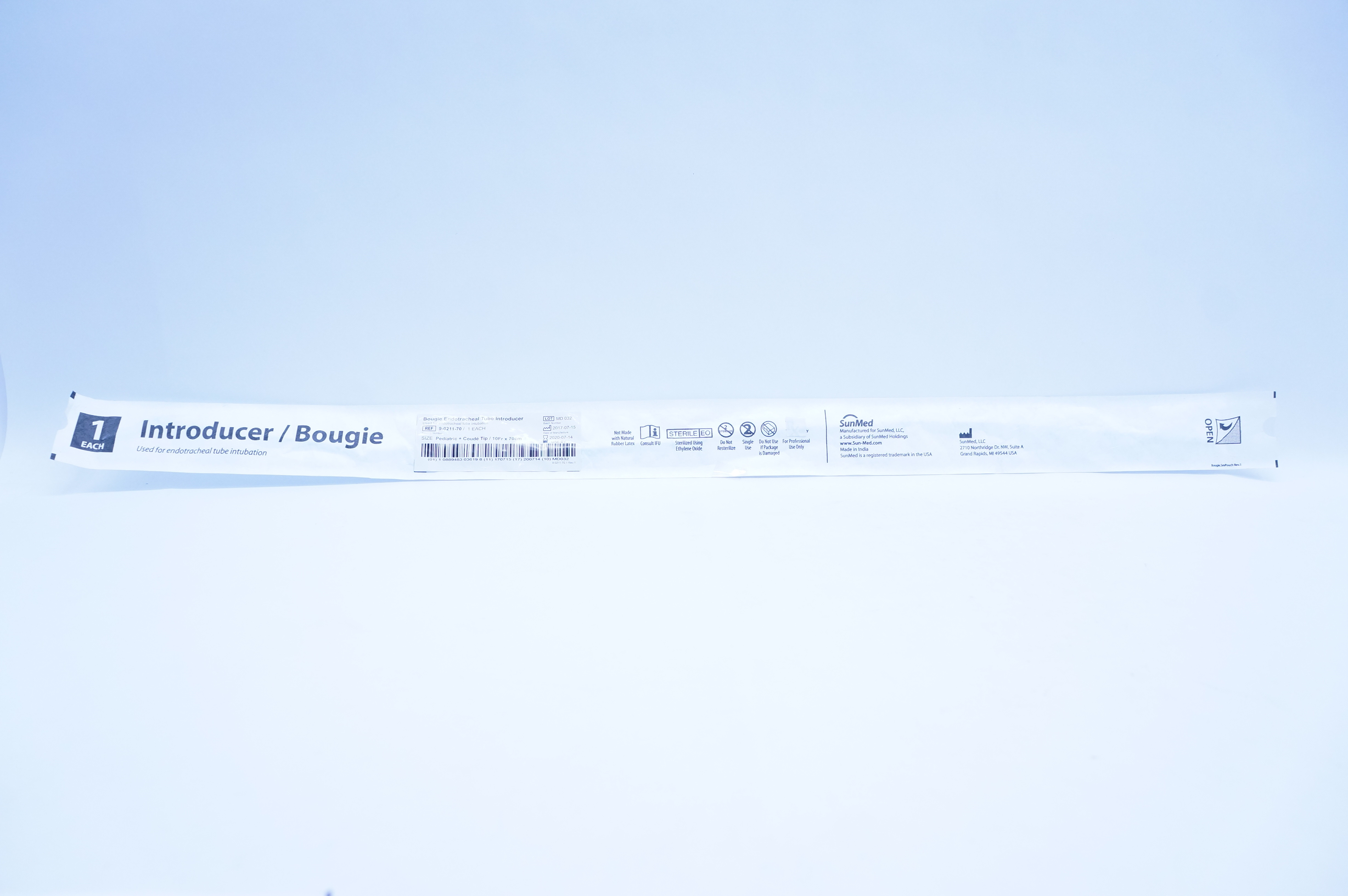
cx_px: 674
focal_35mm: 27
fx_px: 1010
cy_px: 448
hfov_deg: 67.4
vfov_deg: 47.8
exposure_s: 1/160
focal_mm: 18
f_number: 5.6
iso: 800
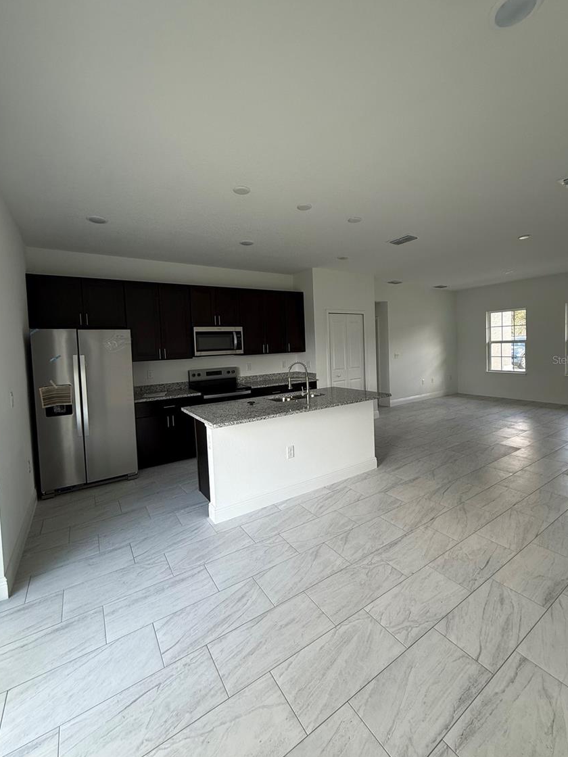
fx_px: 328
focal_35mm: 15
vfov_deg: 98.1
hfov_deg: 81.7
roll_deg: +1.6
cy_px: 360
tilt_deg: -0.8
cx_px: 296
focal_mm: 2.22
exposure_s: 1/99
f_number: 2.2
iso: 100
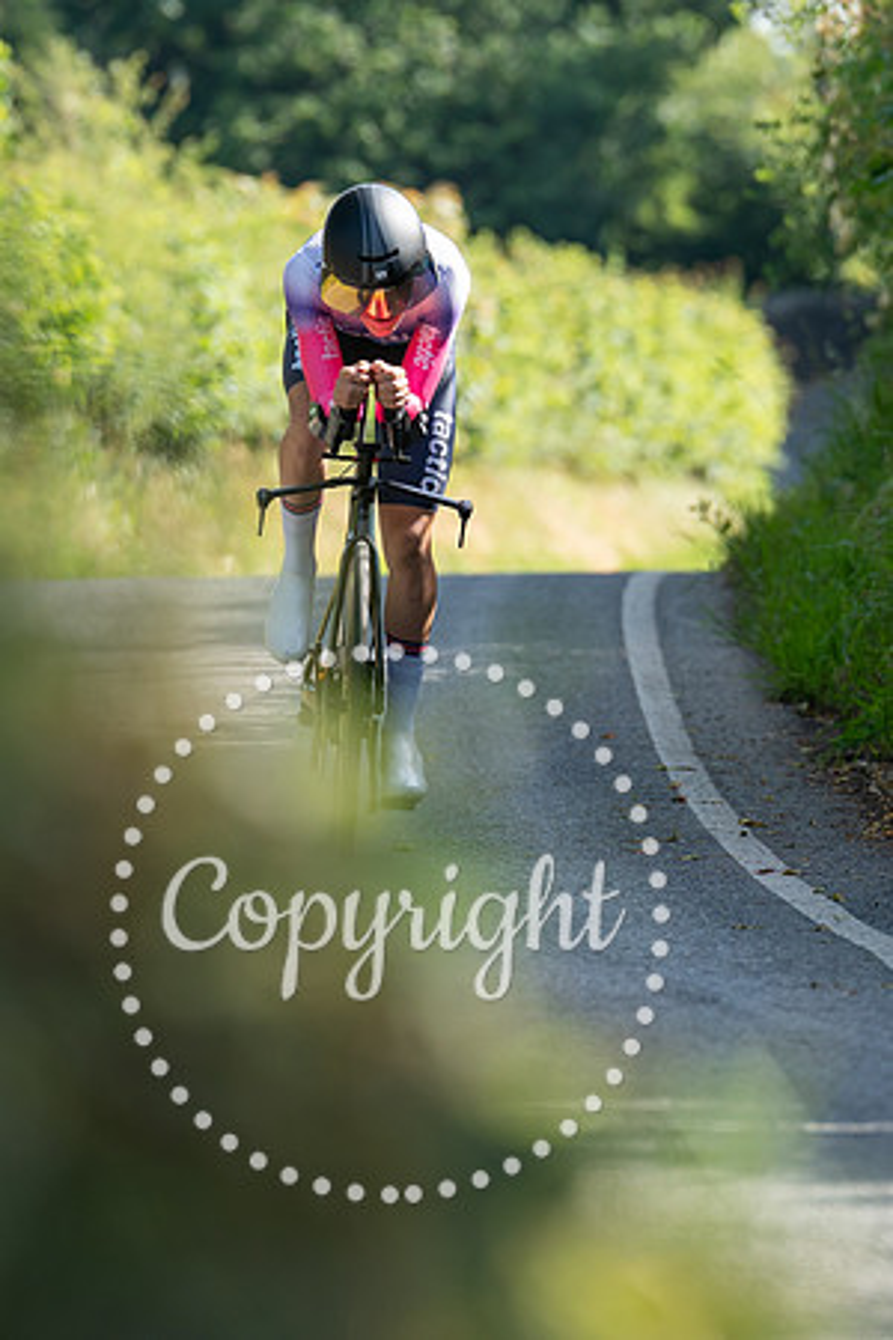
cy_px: 559
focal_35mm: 457
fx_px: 17007
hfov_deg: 3.0
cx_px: 348
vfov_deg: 4.5
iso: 400
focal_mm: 200
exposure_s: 1/1000
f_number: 3.5
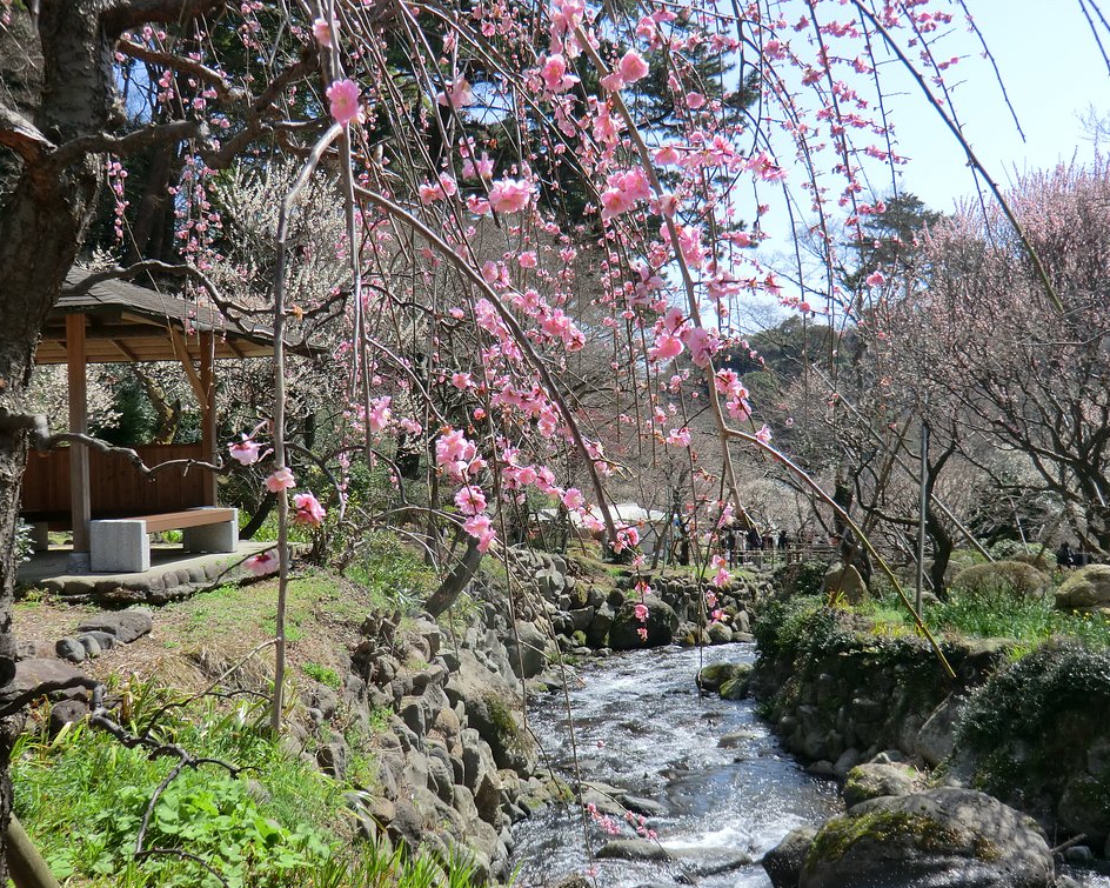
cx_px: 594
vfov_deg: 41.1
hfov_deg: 50.2
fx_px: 1183
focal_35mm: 36
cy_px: 447
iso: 64
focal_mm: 6.1
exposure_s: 1/500
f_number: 3.6
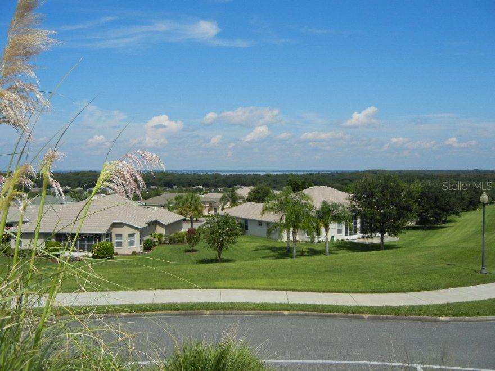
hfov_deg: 54.0
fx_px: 486
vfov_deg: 41.8
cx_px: 248
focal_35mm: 34
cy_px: 186
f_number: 7.2
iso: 160
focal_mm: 6.2
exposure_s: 1/617
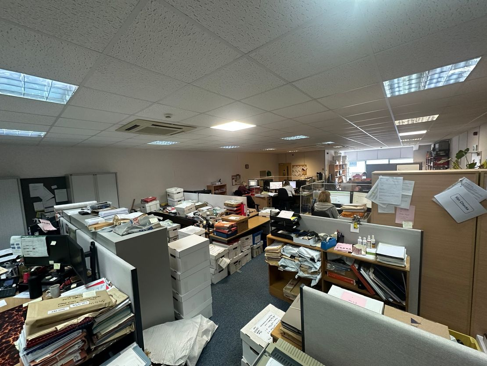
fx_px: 197
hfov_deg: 102.1
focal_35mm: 14
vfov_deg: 85.7
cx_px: 244
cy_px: 183
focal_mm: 2.22
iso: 250
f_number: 2.2
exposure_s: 1/100
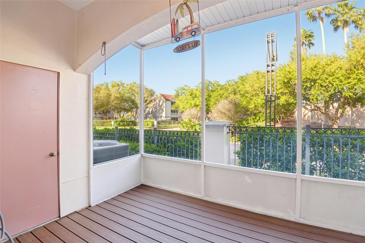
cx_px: 182
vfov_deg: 73.7
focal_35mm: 16
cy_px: 122
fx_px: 162
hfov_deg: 96.7
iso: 400
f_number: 8
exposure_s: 1/60
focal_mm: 16
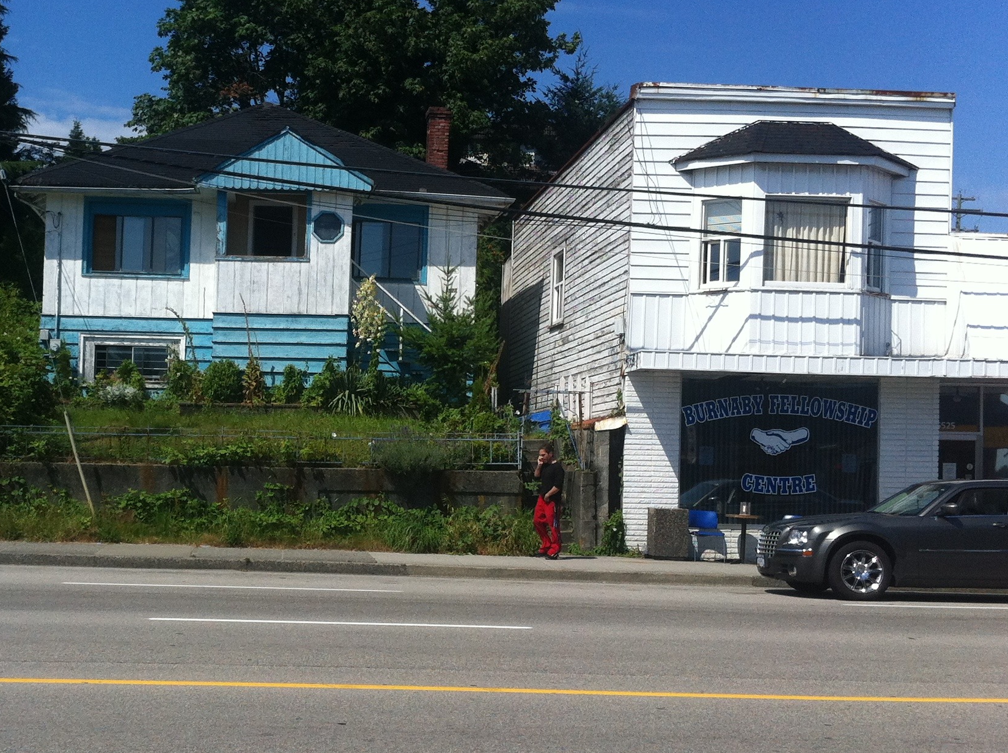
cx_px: 319
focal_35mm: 55
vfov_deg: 26.5
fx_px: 1599
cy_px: 417
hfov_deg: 34.6
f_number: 2.8
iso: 80
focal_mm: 3.85
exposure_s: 1/1676
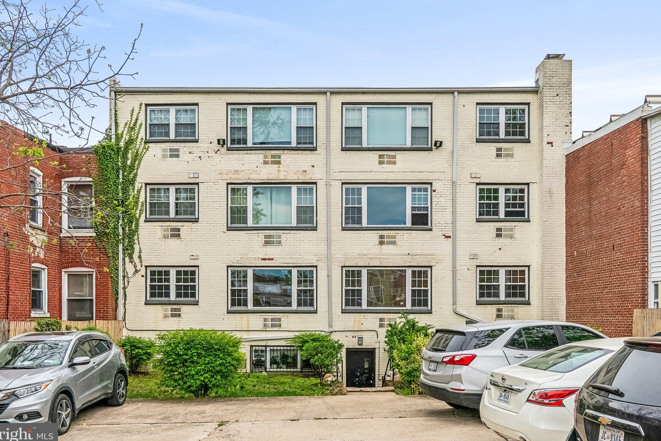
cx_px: 325
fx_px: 569
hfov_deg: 60.3
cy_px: 219
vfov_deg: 42.3
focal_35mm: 31
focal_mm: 20
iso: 400
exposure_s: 1/1250
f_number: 8
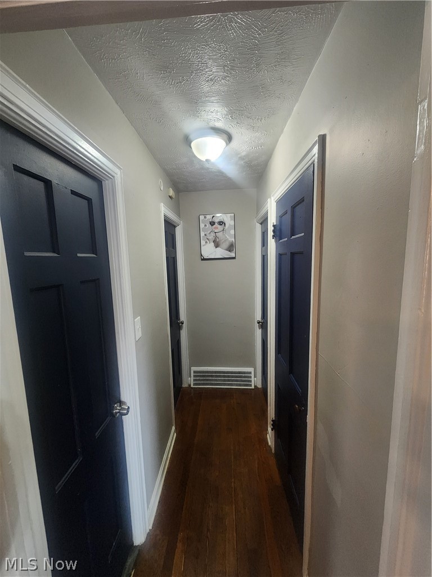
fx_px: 216
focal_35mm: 13
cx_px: 216
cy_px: 288
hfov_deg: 89.9
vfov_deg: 106.2
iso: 500
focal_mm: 2.2
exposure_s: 1/30
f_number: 2.2
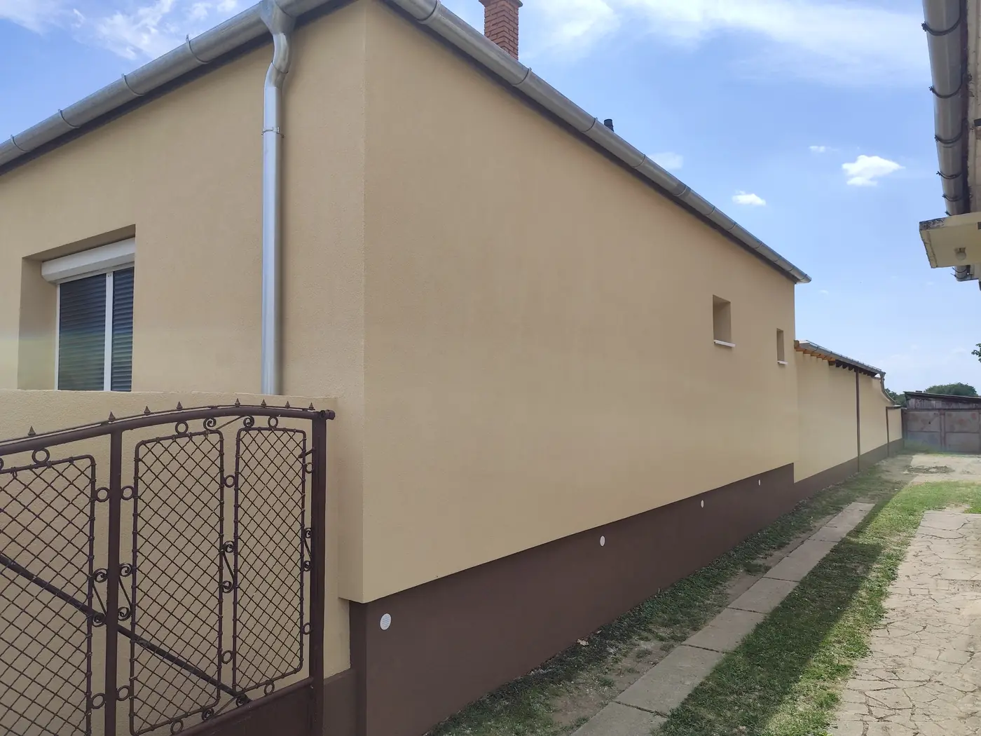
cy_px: 368
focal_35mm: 23
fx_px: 652
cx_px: 490
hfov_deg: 73.9
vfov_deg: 58.9
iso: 50
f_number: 1.65
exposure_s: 1/1282
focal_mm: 6.14
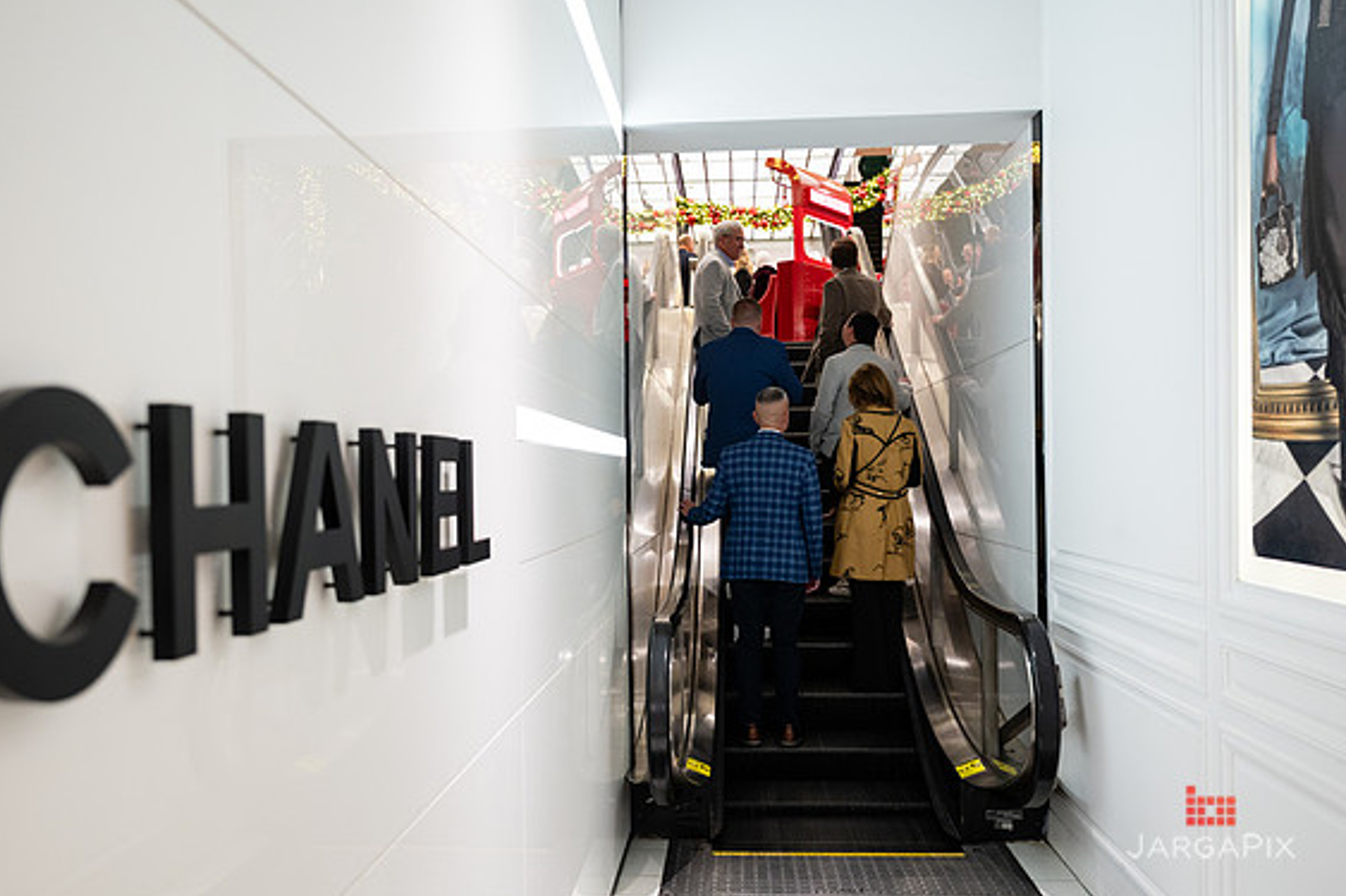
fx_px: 1159
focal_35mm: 31
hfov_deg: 60.3
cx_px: 664
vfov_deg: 42.3
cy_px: 487
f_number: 3.2
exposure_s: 1/160
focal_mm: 26.5
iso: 1000
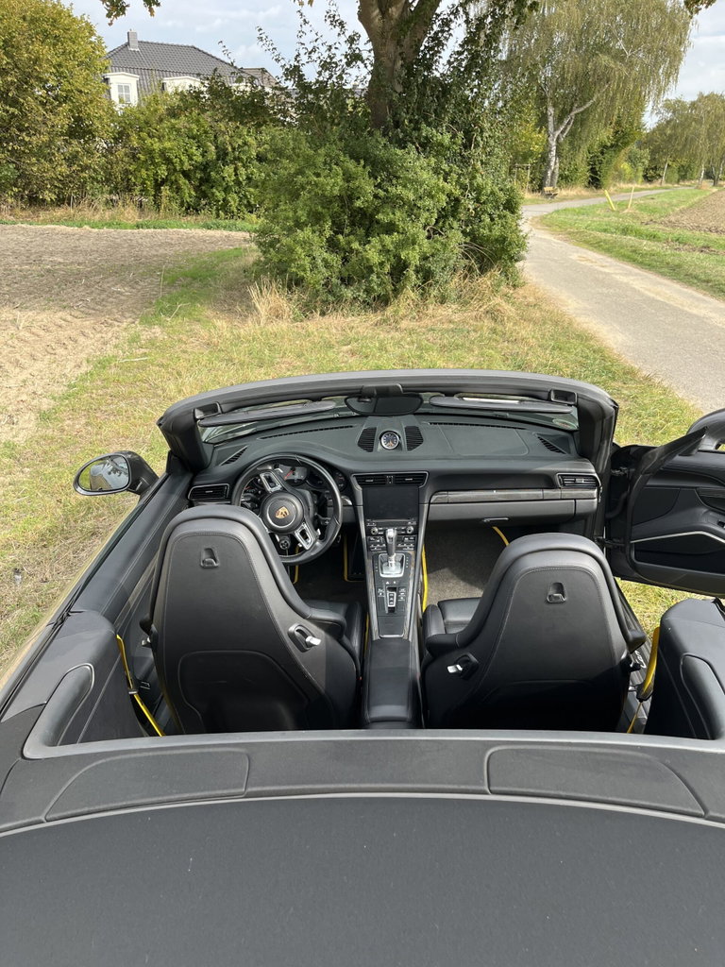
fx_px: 726
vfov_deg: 67.3
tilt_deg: -24.2
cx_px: 362
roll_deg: -2.2
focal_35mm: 26
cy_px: 484
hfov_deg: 53.1
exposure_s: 1/602
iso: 50
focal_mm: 5.1
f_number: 1.6
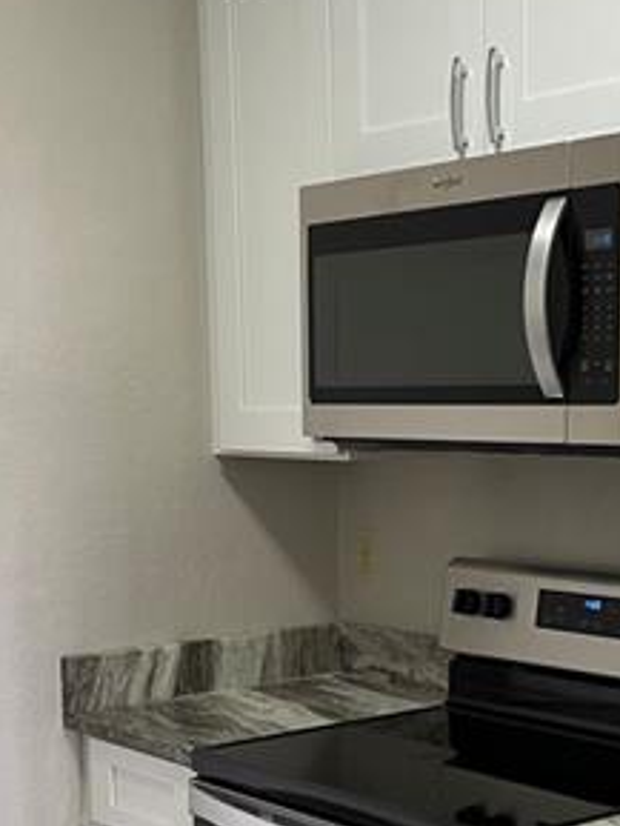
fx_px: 1647
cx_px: 403
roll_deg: +0.3
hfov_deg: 21.3
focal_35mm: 69
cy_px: 600
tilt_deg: -7.5
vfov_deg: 27.8
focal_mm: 4.2
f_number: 1.6
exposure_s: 1/60
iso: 80
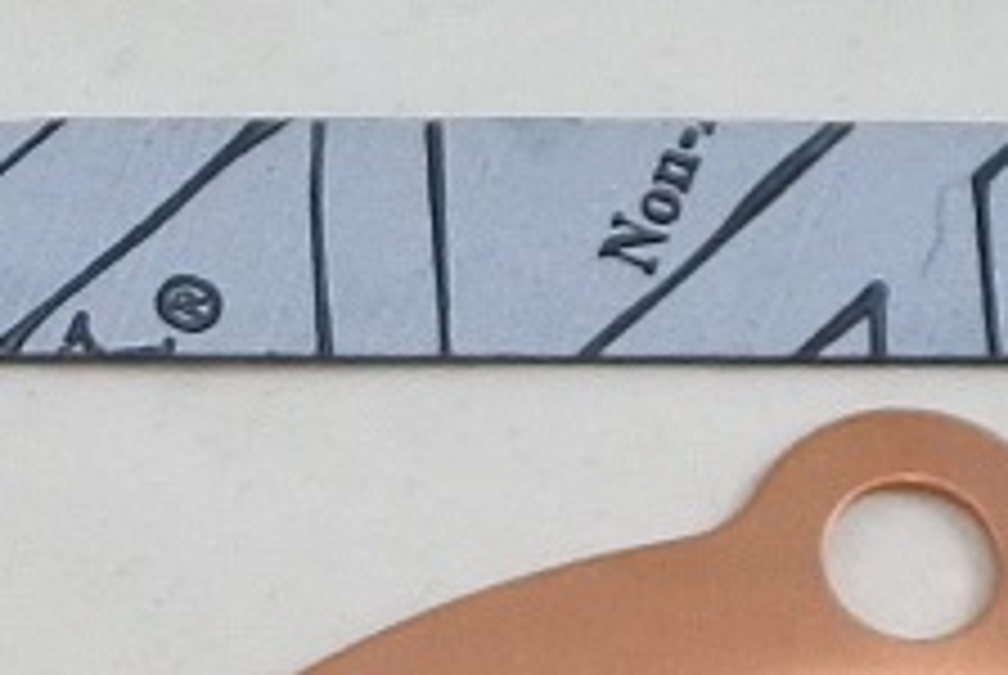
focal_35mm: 243
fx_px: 6813
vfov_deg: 5.6
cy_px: 1008
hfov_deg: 8.1
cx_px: -848
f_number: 3.8
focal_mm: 12.1
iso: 400
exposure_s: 1/200
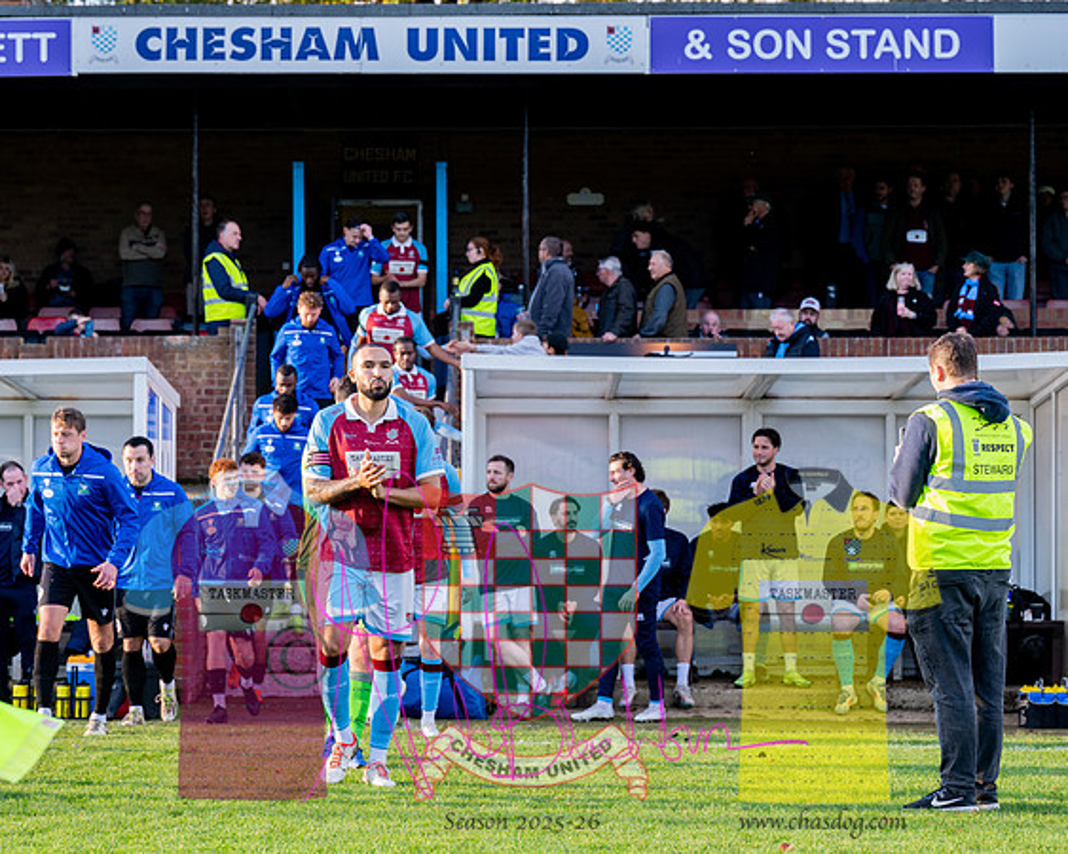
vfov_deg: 15.2
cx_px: 443
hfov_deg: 18.9
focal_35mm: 101
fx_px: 3203
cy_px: 399
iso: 400
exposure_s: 1/400
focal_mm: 70
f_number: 4
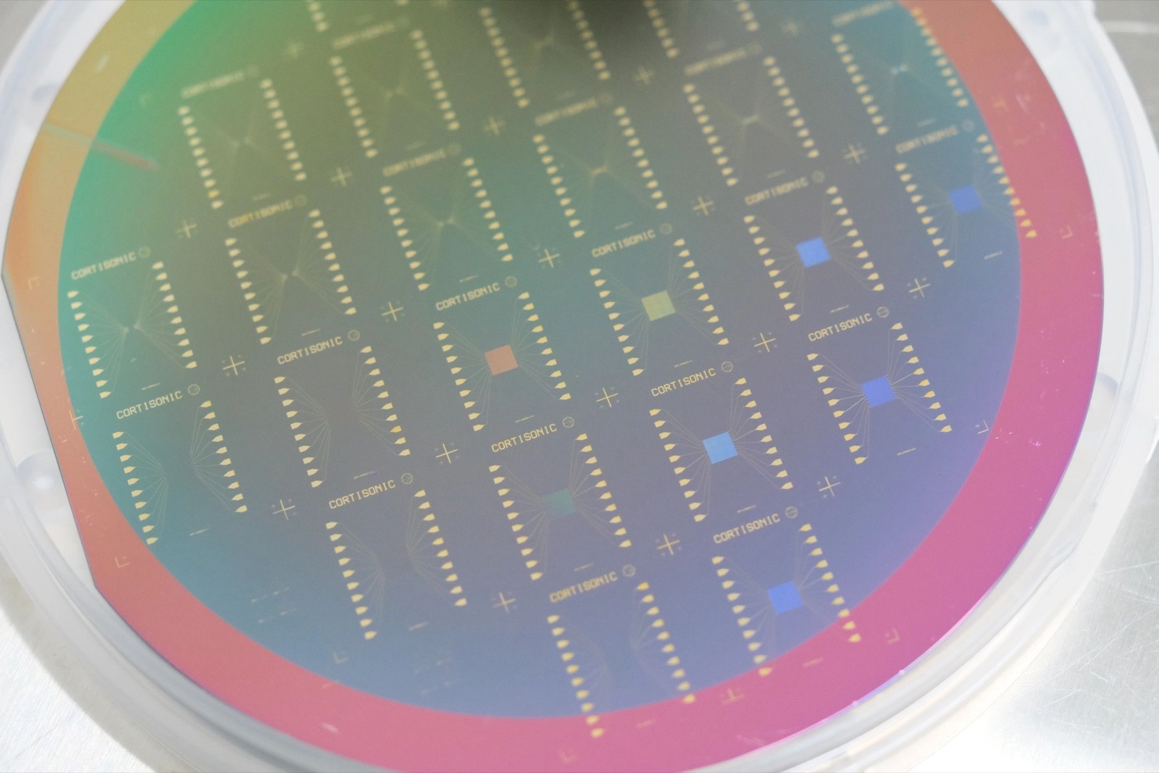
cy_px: 386
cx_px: 580
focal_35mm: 75
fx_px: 2415
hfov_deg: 27.0
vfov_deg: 18.2
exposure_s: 1/125
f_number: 5
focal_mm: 50
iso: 5000
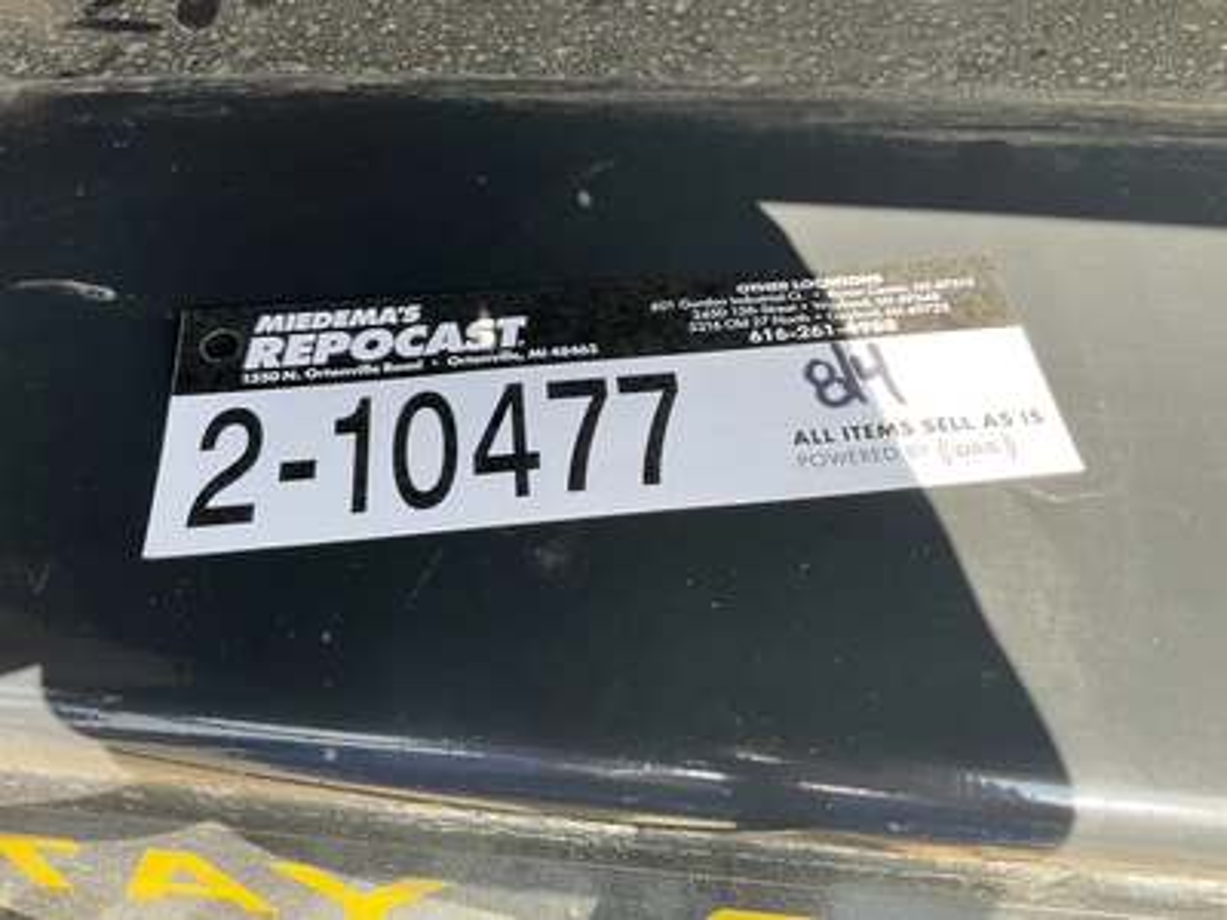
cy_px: 460
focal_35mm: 29
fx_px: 1028
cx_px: 614
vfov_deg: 48.2
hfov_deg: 61.7
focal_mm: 3
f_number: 1.8
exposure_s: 1/187
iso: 20
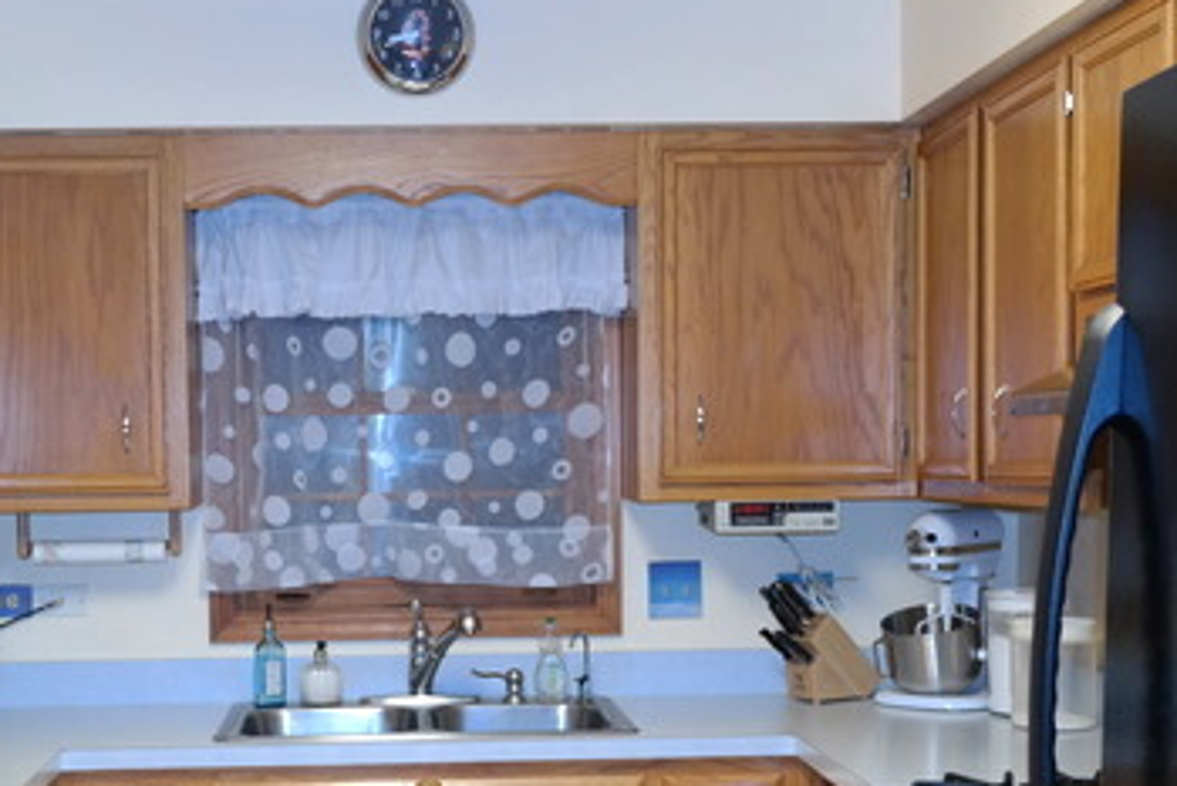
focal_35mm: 55
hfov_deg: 36.0
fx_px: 1799
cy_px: 595
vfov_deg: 24.4
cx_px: 449
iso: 400
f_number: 3.5
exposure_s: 1/40
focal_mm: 20
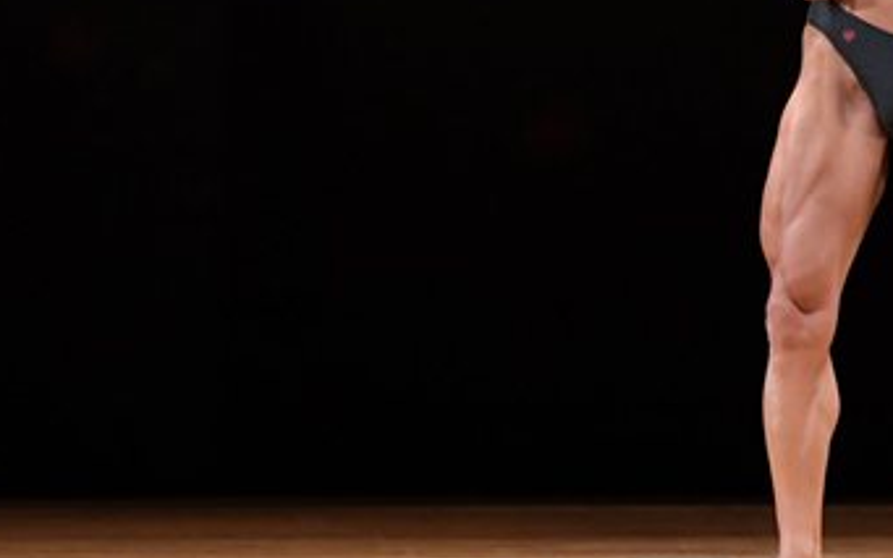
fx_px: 12240
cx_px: 855
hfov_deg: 4.2
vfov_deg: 2.6
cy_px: 94
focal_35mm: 503
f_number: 5.6
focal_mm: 145
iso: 4000
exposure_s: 1/400
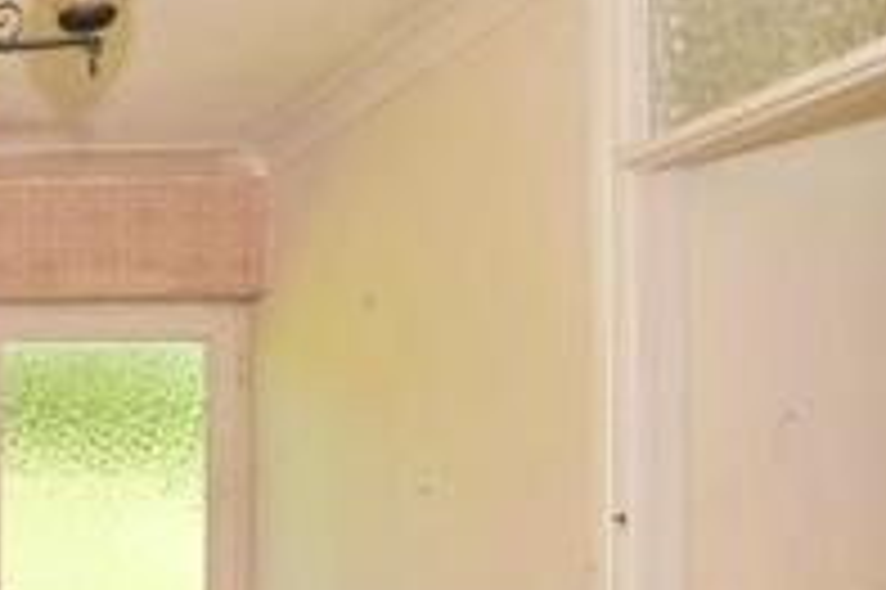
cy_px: 547
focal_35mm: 50
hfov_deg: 28.8
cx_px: -373
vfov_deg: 26.0
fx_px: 1229
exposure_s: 1/200
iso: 320
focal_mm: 10
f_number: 9
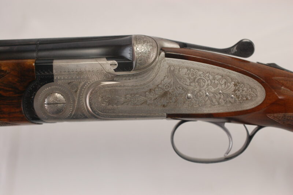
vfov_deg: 22.6
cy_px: 98
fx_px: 488
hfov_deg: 33.4
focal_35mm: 60
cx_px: 146
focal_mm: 40
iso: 800
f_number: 5
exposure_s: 1/100
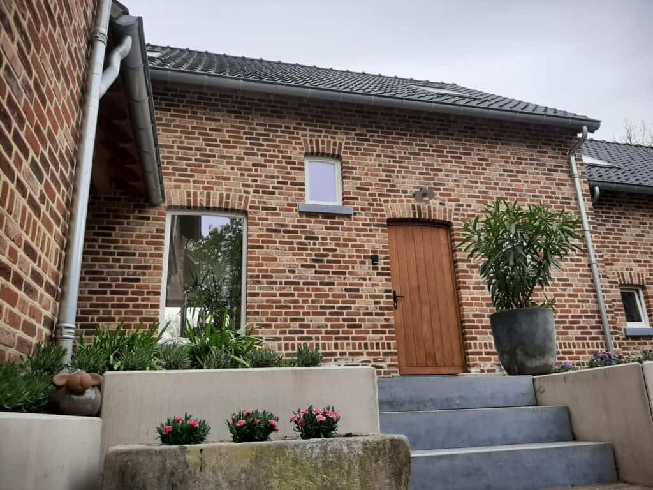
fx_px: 490
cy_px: 245
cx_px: 326
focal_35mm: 26
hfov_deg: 67.3
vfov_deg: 53.1
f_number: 1.7
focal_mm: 3.9
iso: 40
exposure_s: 1/456
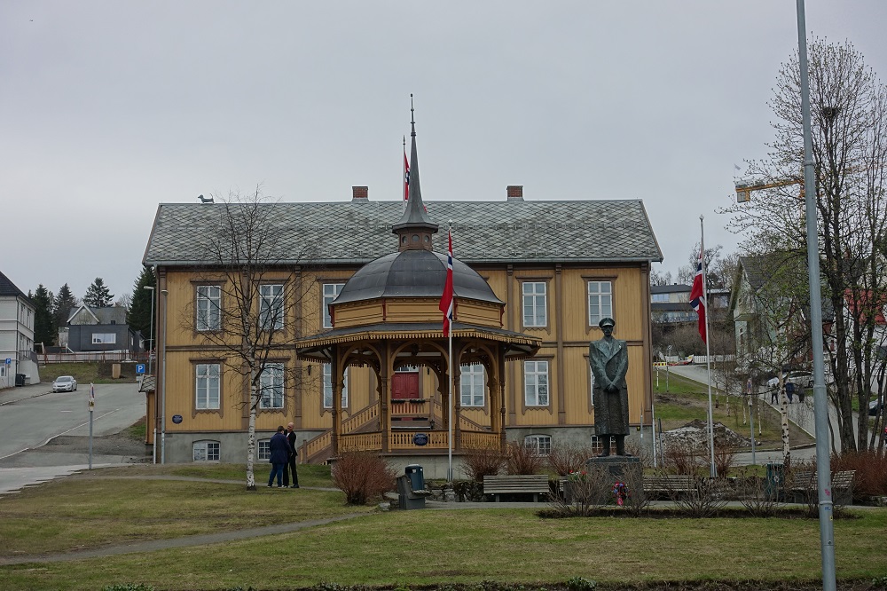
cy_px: 296
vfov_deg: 19.4
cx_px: 444
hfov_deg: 28.9
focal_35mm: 70
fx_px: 1724
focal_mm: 25.7
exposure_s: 1/400
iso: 125
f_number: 4
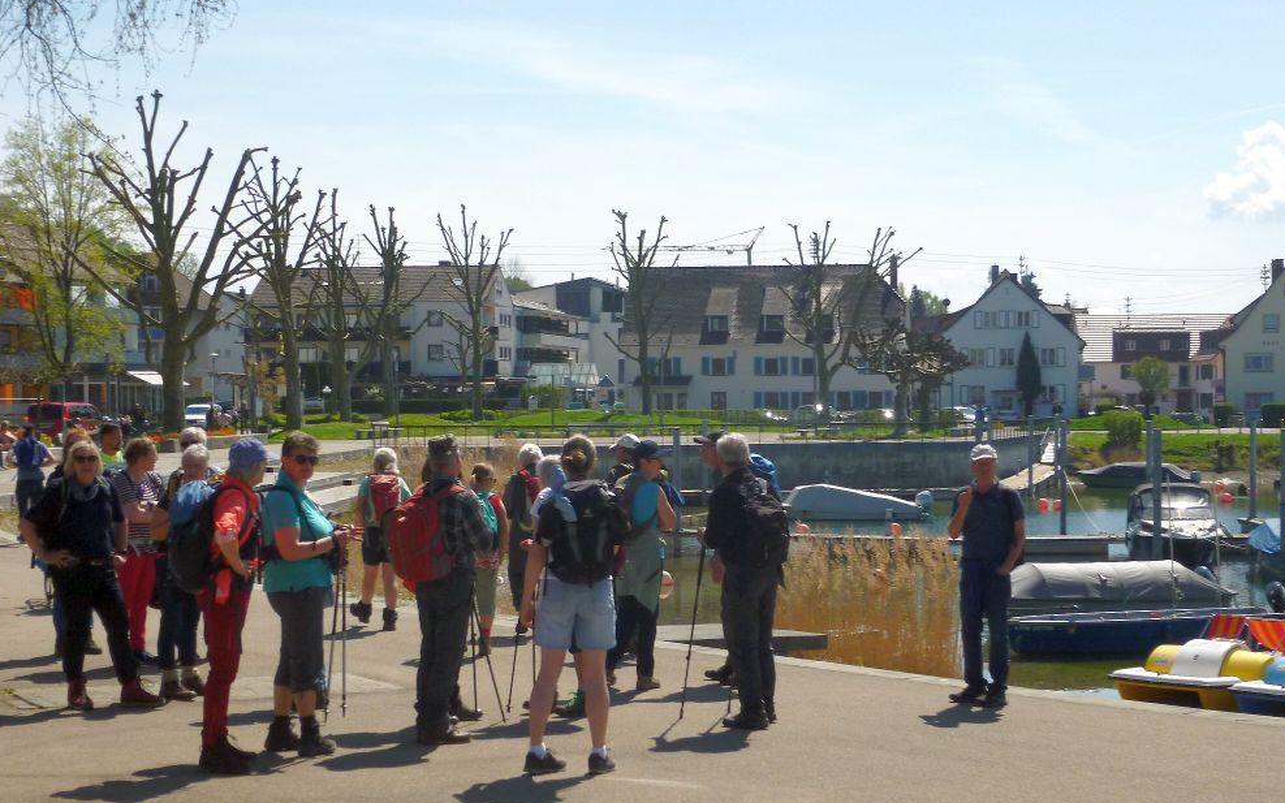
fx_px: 2311
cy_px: 508
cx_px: 677
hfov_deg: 31.1
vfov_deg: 19.7
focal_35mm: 66
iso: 100
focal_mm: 8.6
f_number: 11
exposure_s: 1/160
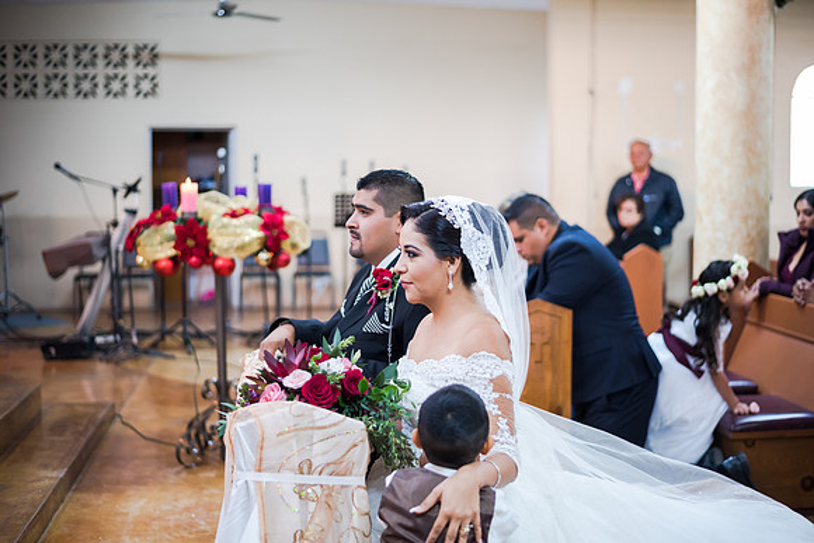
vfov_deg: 27.0
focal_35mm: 50
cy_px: 272
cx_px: 407
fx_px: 1131
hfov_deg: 39.6
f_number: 2
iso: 1600
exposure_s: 1/80
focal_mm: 50
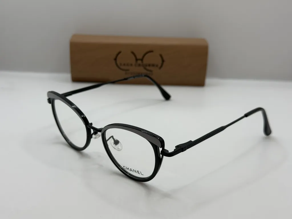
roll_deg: -1.2
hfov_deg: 39.7
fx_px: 405
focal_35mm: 48
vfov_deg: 30.3
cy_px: 110
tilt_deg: -21.0
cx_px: 146
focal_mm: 6.76
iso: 64
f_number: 1.78
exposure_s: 1/636
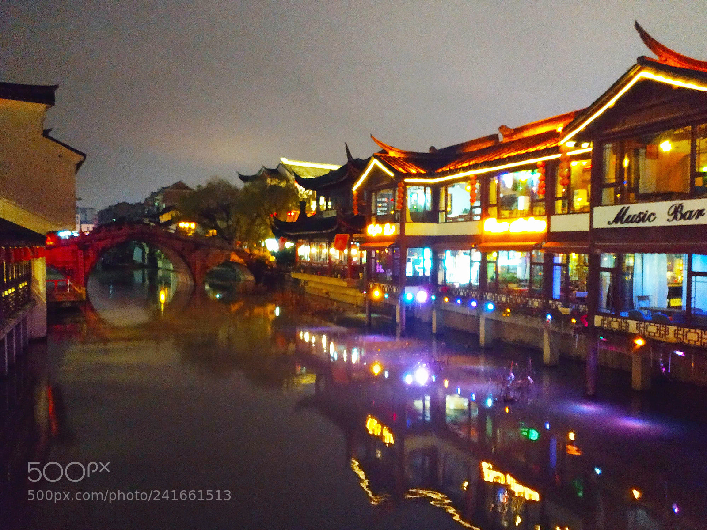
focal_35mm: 32
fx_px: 654
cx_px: 354
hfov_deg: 56.8
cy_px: 265
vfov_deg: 44.2
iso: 6835
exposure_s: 1/12
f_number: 2
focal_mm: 4.5
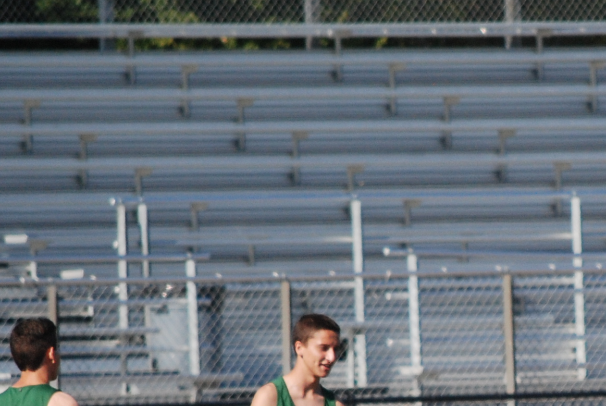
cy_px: 447
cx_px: 589
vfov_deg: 1.7
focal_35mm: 824
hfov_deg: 2.5
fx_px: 13884
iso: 400
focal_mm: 165
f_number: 5.3
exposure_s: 1/1600
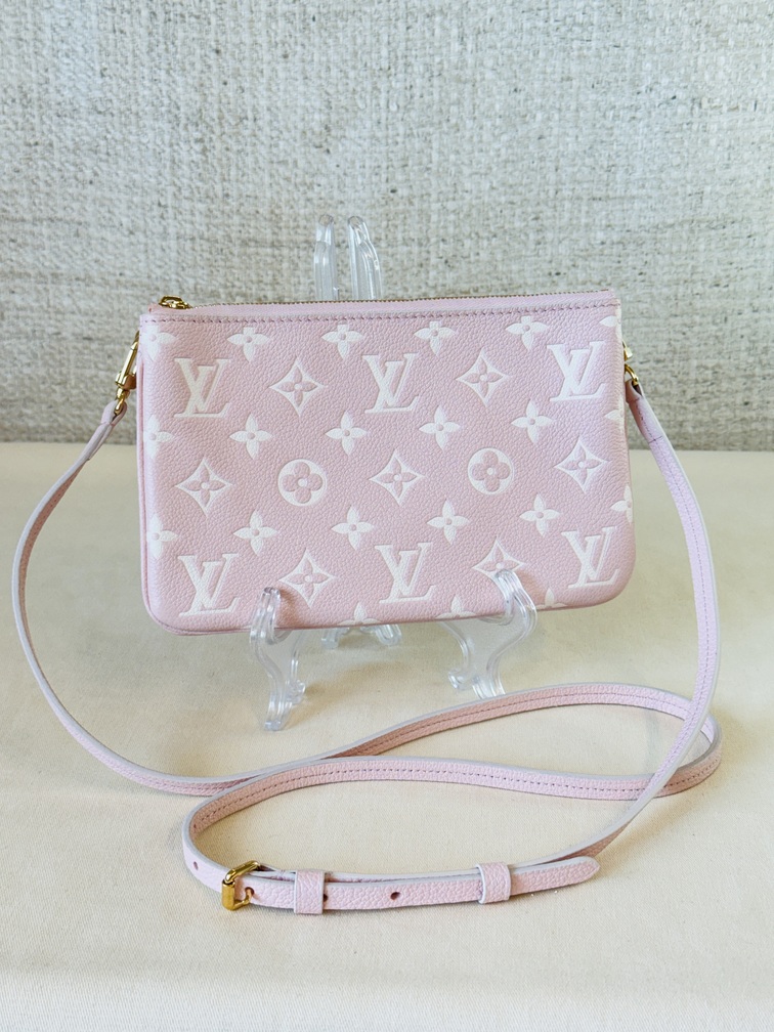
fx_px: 1431
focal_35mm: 48
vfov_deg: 39.7
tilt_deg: -20.2
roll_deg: +0.6
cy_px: 516
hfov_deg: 30.3
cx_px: 387
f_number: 1.78
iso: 50
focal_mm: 6.76
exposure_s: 1/100
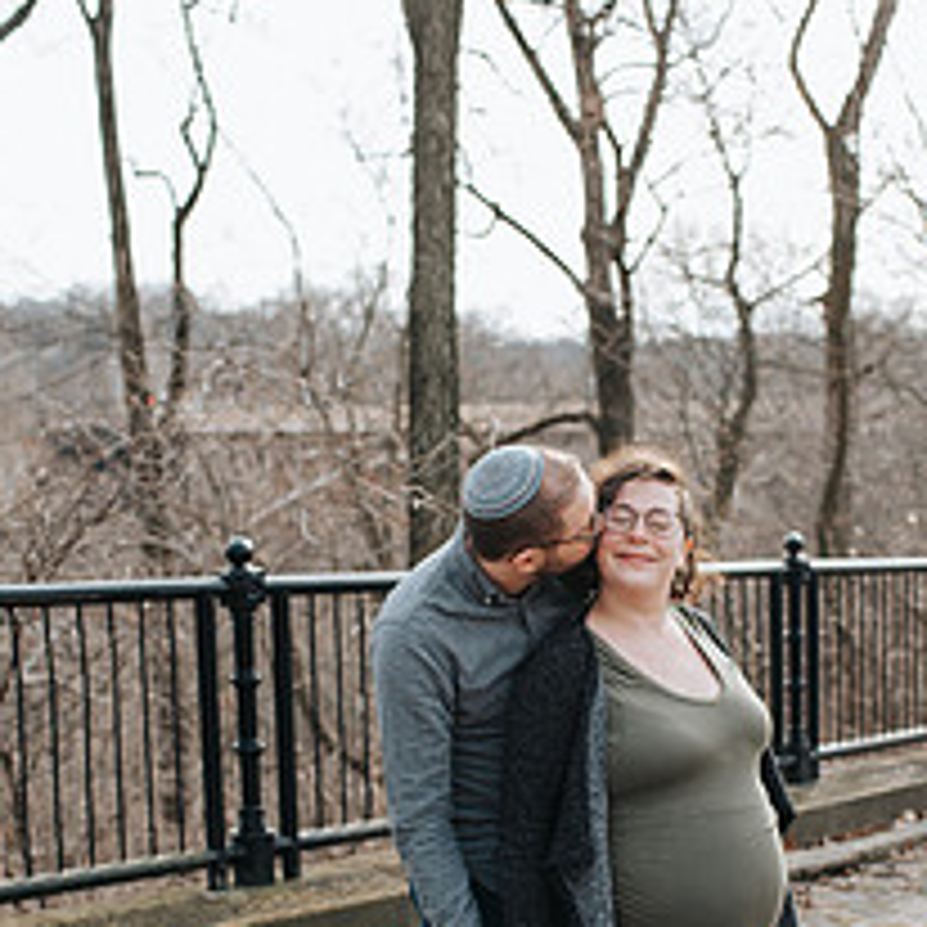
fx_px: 1969
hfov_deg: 26.4
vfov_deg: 26.2
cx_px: 590
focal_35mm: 65
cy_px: 675
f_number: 3.2
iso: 100
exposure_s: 1/400
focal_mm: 35
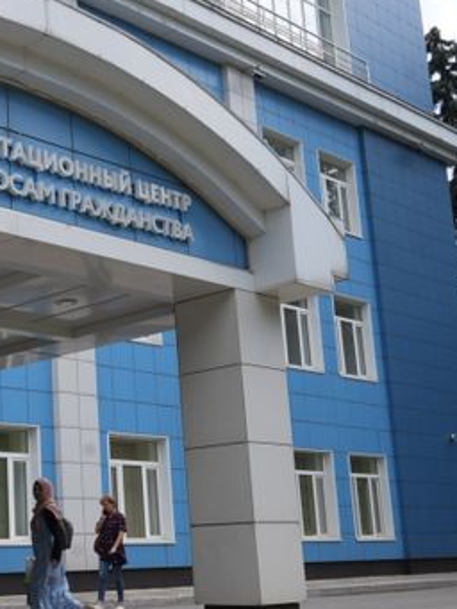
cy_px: 348
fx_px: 1003
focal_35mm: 57
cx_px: -54
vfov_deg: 33.7
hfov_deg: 23.9
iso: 250
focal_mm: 29
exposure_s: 1/400
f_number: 8
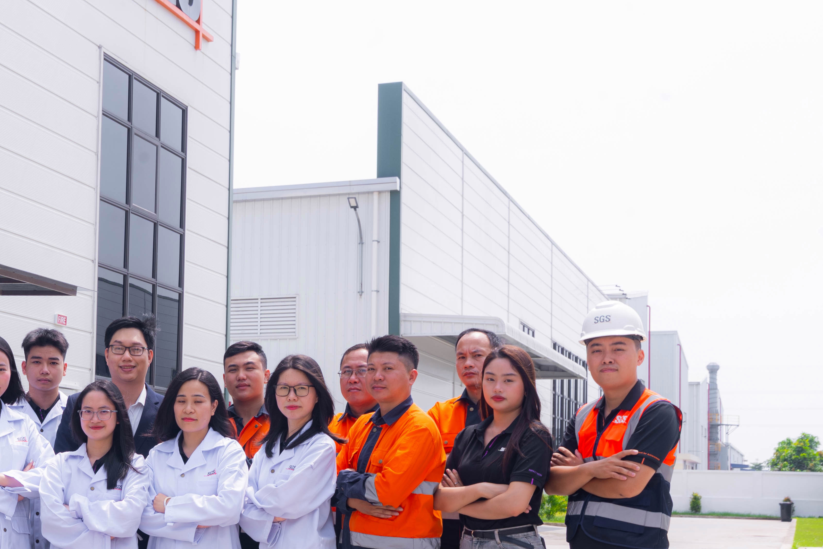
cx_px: 157
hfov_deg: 31.5
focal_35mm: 62
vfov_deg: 21.7
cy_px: 403
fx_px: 1417
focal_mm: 33
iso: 100
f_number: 13
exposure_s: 1/60
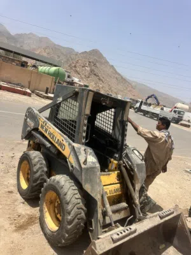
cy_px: 128
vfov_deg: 71.6
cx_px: 96
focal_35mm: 24
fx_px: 177
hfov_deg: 56.8
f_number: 1.78
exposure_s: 1/4762
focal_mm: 6.86
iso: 80
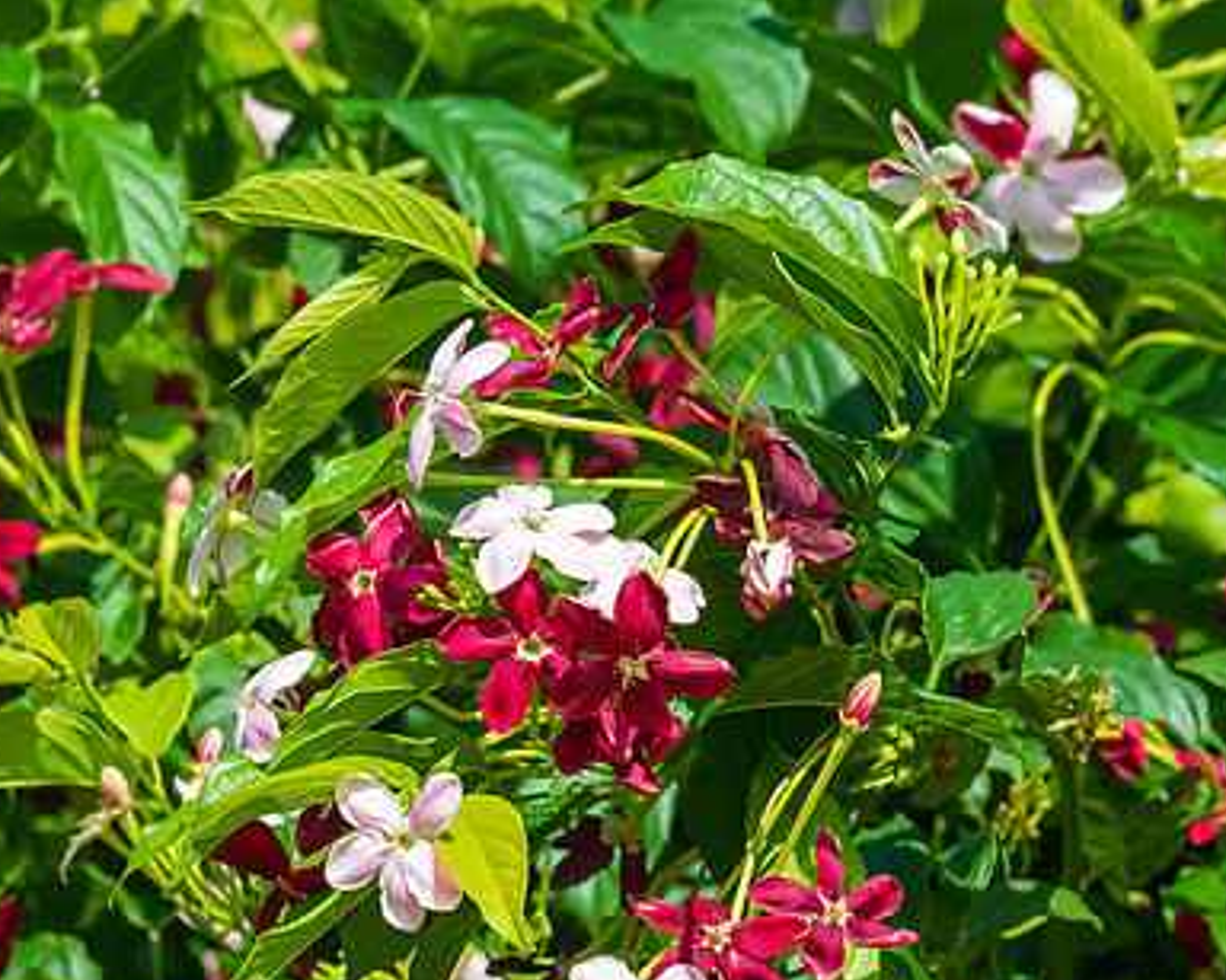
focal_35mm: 1505
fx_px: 54595
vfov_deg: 1.0
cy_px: 607
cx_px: 78
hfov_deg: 1.3
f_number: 8
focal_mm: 500
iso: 1800
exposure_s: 1/4000
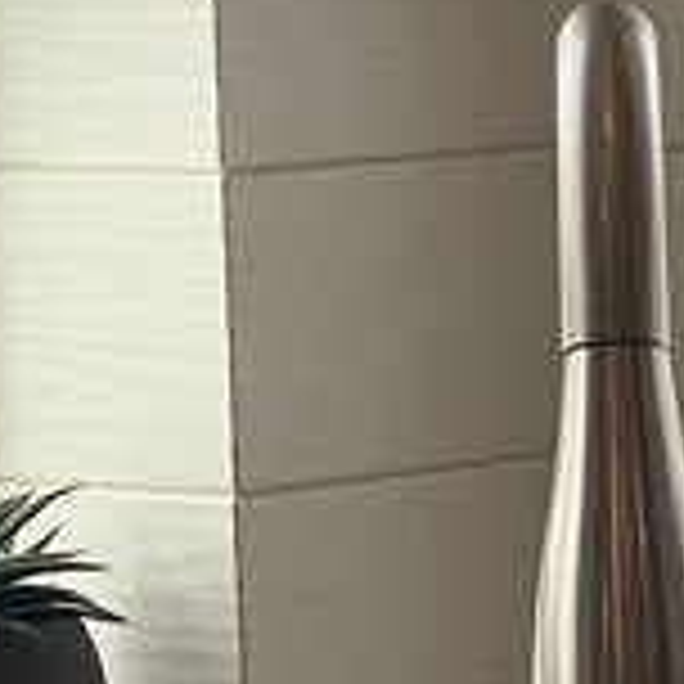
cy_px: 688
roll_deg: +1.0
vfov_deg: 5.7
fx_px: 6908
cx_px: 796
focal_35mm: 309
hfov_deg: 5.6
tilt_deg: -5.9
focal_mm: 6
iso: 20
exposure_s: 1/413
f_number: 2
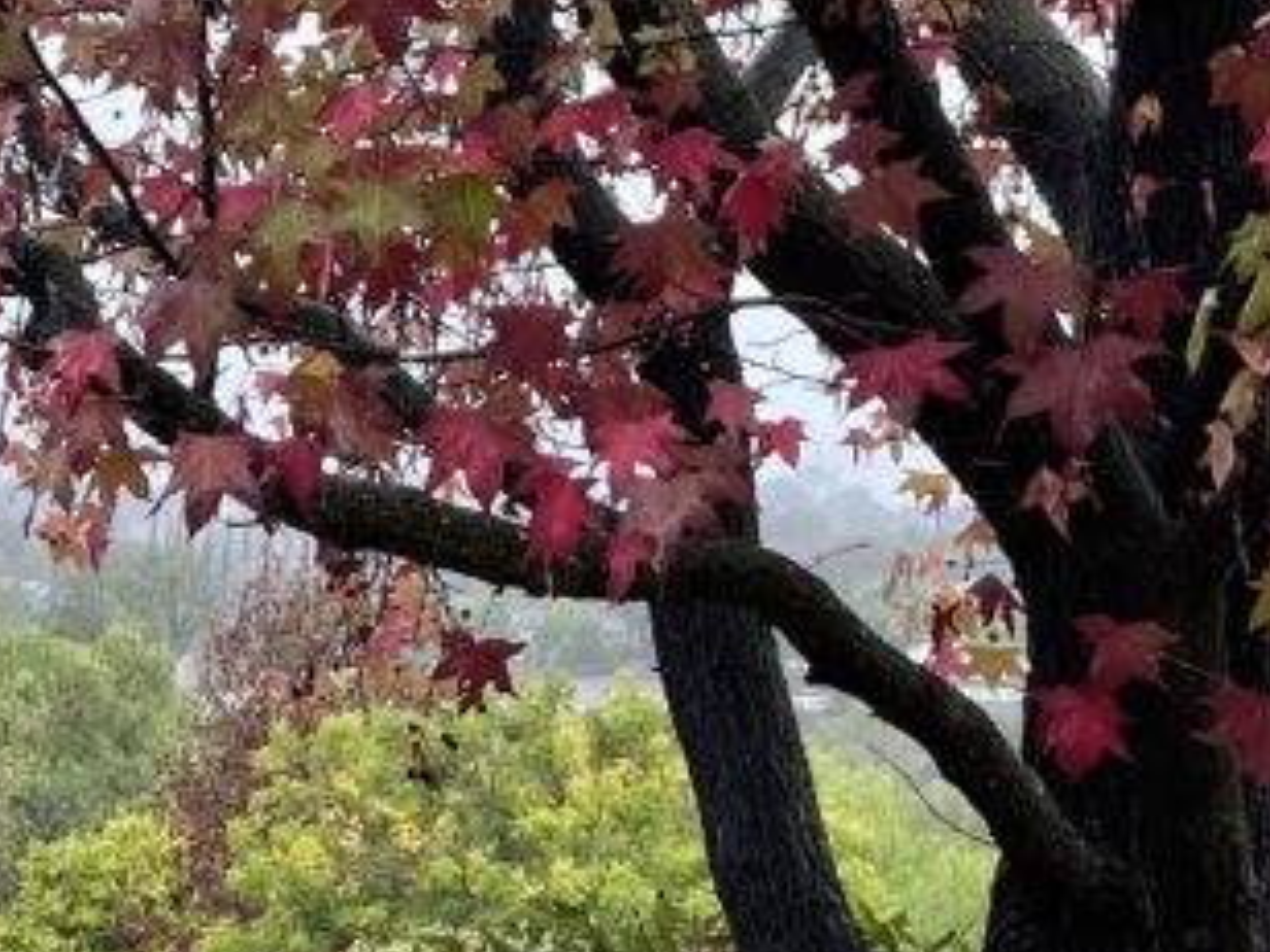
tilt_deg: -2.5
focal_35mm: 83
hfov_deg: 20.5
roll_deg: -1.7
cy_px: 519
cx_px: -573
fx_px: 3045
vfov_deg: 17.8
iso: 32
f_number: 1.6
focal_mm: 5.1
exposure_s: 1/125
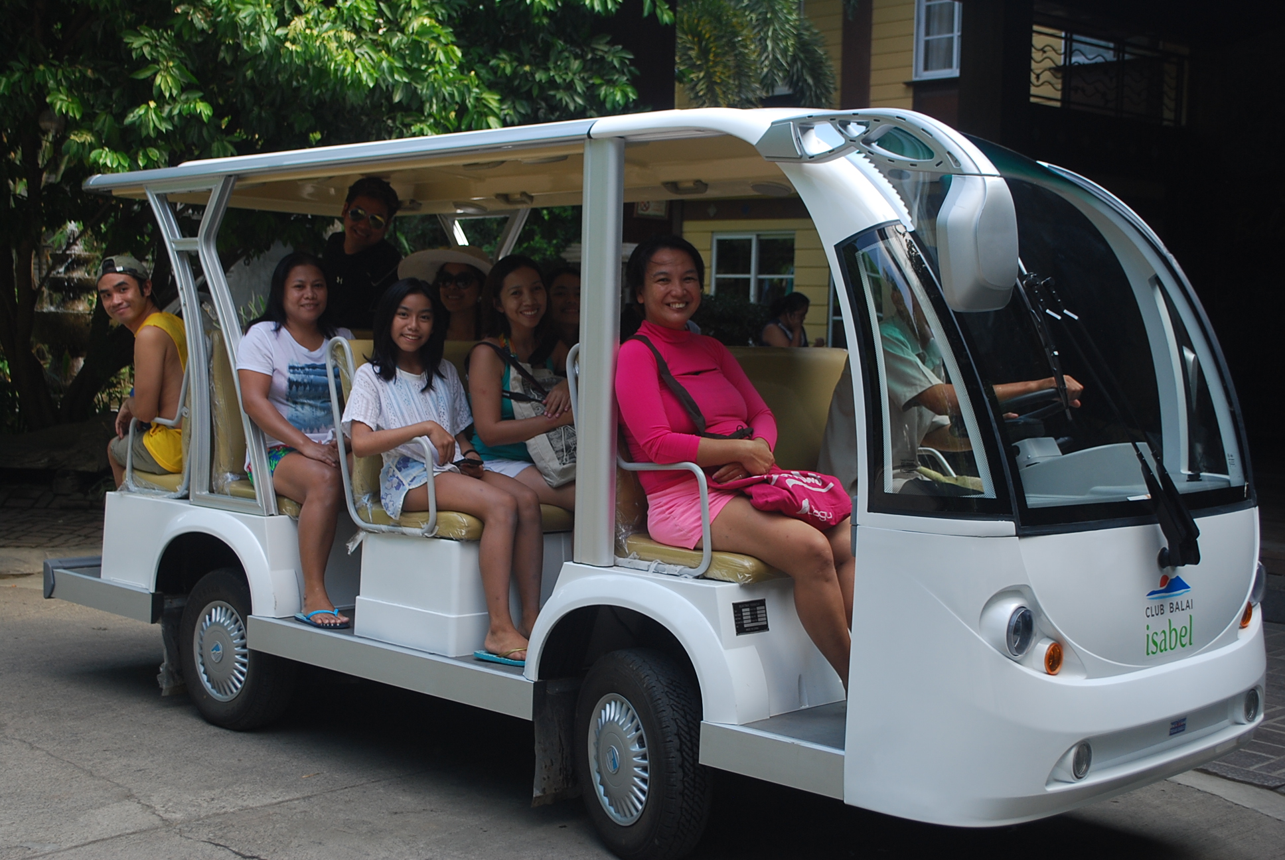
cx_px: 642
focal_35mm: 48
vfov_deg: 28.2
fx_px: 1715
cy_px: 430
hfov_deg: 41.1
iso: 200
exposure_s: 1/100
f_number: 5
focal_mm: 32
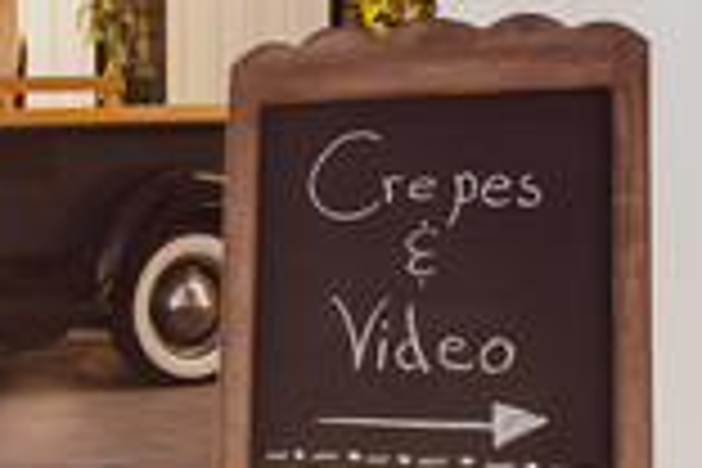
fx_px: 1365
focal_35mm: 70
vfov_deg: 19.3
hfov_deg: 27.0
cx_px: -24
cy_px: 377
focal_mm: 24
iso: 1250
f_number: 6.3
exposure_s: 1/400
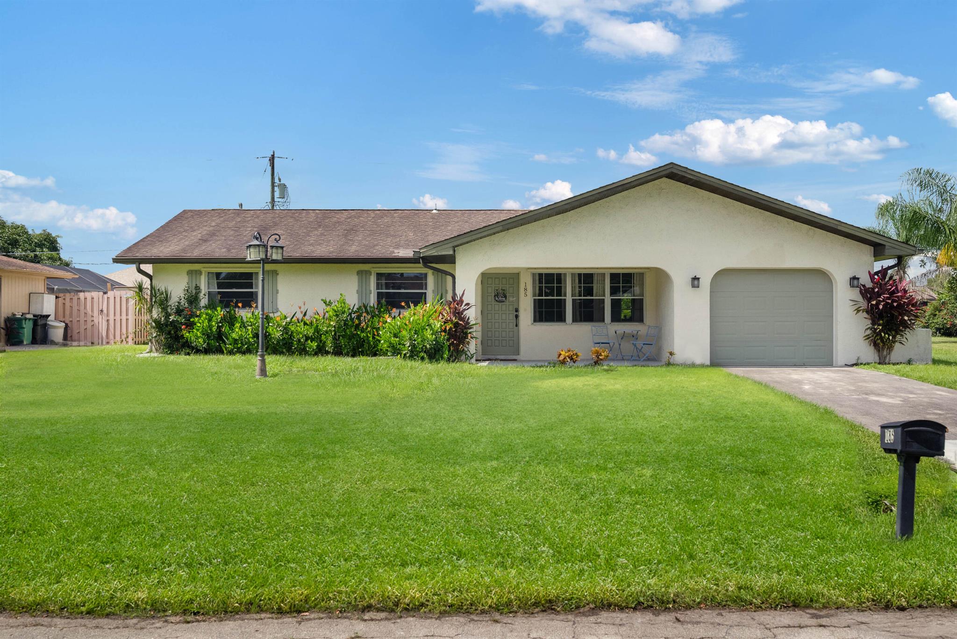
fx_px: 878
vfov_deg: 40.0
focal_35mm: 33
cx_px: 478
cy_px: 320
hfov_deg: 57.2
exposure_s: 1/1600
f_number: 8
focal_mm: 33
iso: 2000
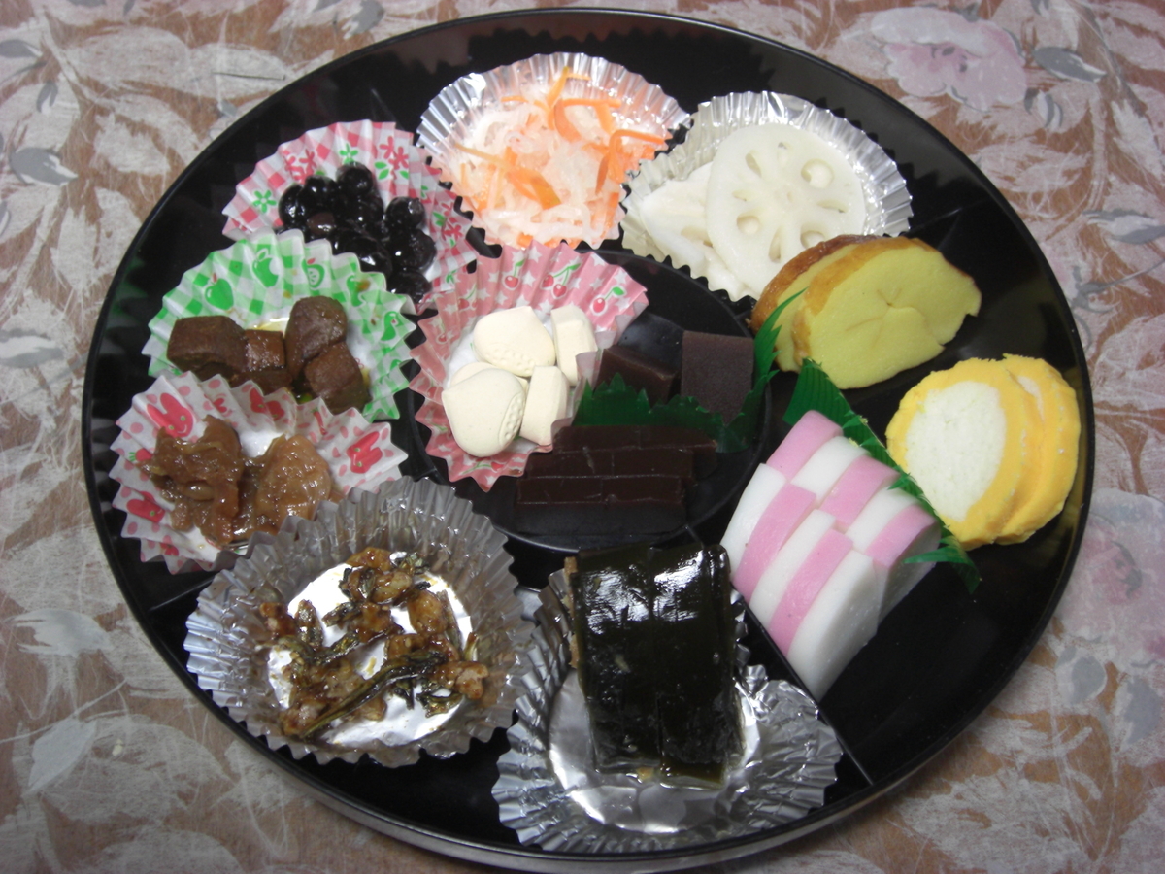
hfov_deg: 41.2
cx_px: 582
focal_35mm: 46
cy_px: 437
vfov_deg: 31.5
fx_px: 1548
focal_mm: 9.5
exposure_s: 1/13
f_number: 3.1
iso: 200
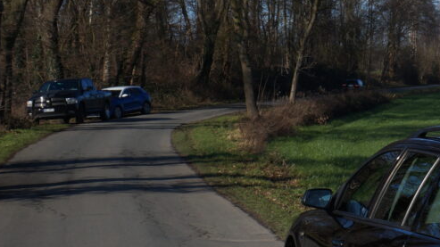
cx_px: 632
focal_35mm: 113
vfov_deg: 10.7
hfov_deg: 17.4
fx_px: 1314
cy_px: 153
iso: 100
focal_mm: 23
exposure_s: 1/200
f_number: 11
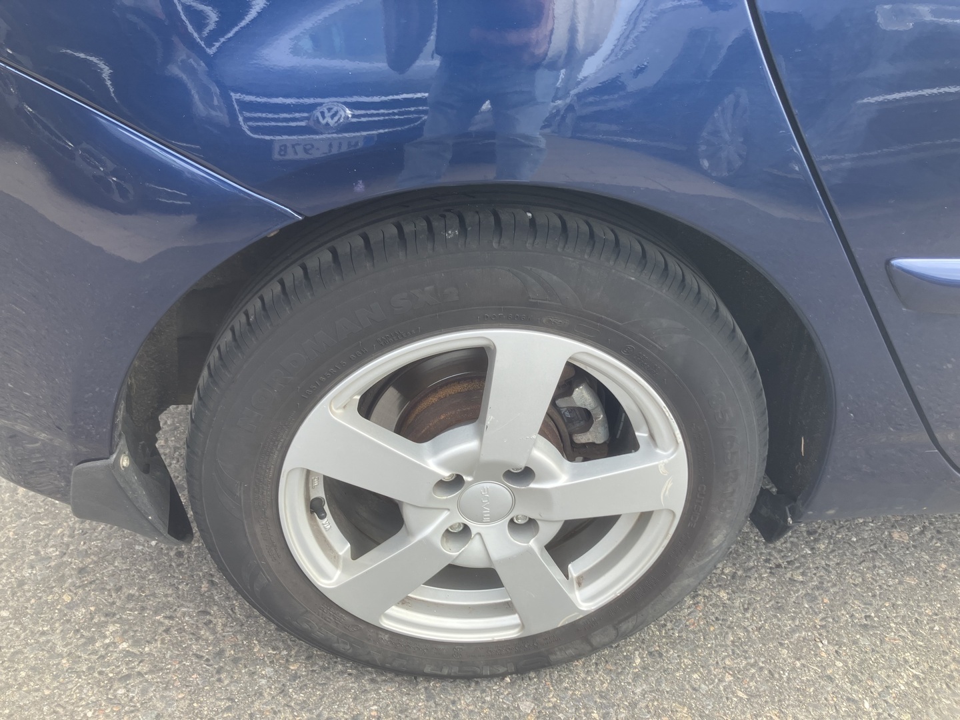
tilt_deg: -32.8
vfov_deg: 49.7
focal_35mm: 28
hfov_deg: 63.4
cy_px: 360
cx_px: 480
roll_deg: -1.2
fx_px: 777
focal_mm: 3.99
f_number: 1.8
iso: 25
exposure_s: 1/124
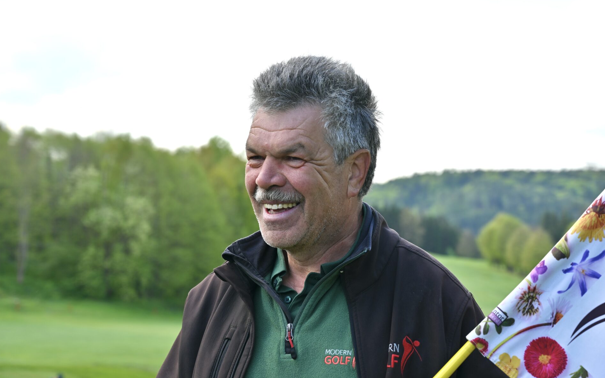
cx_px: 301
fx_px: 1187
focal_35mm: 72
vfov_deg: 18.1
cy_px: 194
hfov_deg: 28.6
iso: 140
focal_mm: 70
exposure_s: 1/250
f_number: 5.6
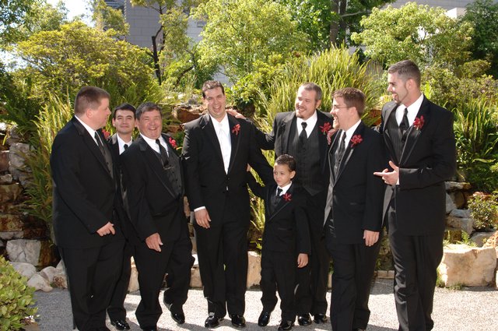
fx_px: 622
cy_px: 166
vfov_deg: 29.8
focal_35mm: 45
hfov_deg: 43.7
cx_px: 249
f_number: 7.6
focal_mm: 30
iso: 400
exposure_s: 1/250
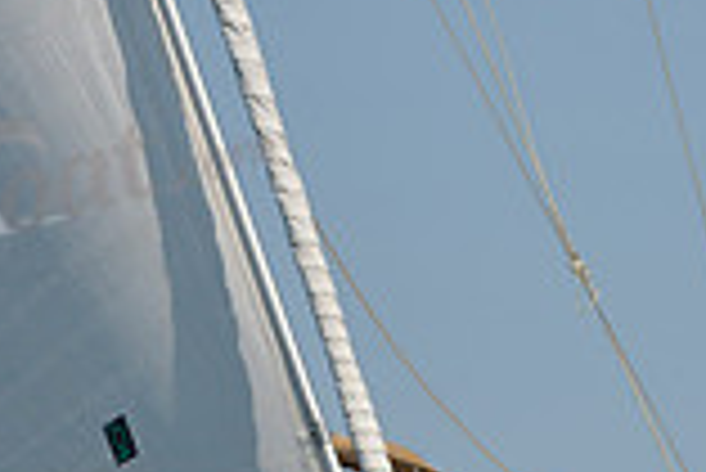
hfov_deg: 3.5
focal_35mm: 590
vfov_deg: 2.3
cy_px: 798
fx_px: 11581
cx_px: 513
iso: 400
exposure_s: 1/800
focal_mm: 160
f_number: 9
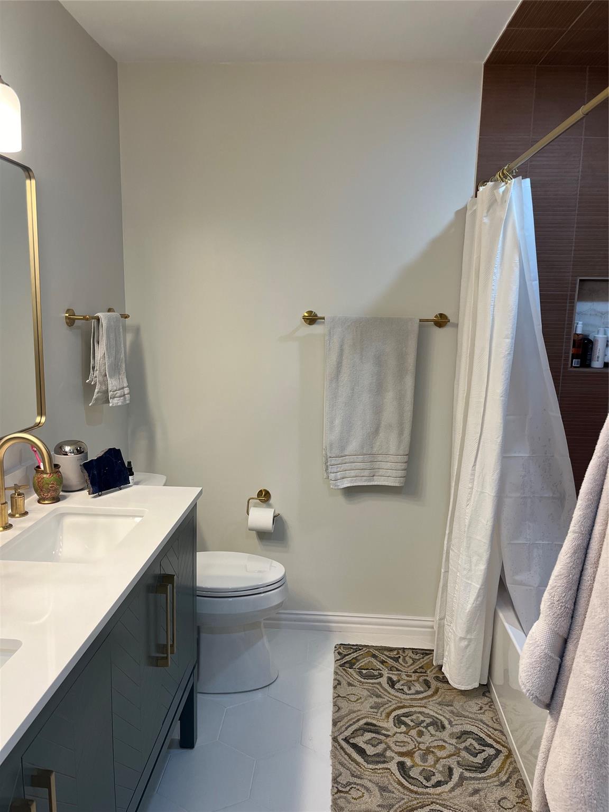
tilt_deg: -8.6
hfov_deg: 53.1
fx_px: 610
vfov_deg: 67.3
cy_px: 406
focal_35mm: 26
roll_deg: -0.2
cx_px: 304
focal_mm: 5.1
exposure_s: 1/120
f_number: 1.6
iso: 64
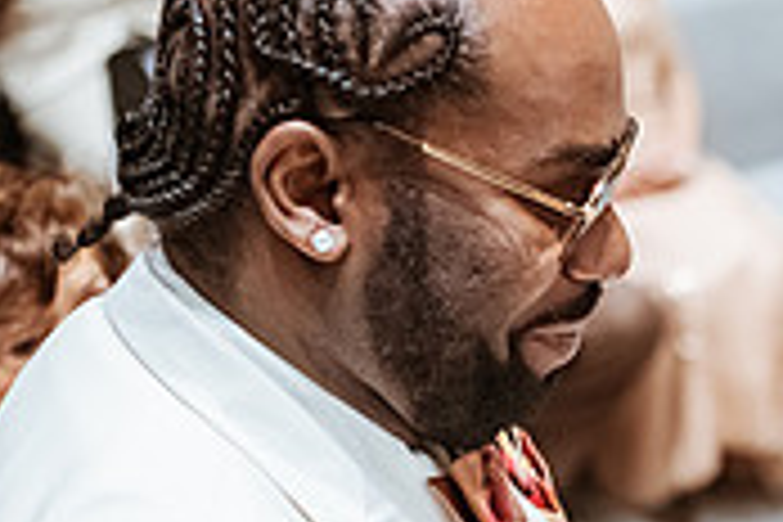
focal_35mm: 117
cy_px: 439
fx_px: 2545
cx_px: 904
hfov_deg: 16.8
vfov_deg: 11.7
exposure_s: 1/500
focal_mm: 35
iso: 1250
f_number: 1.8
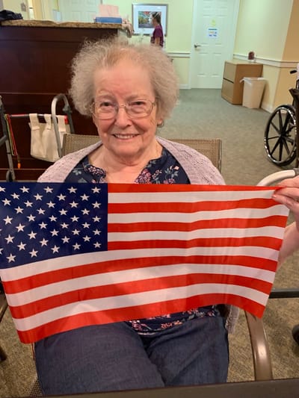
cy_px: 199
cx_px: 150
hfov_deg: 53.1
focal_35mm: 26
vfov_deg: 67.3
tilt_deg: -26.1
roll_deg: -1.6
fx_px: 299
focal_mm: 4.25
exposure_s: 1/40
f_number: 1.8
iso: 320
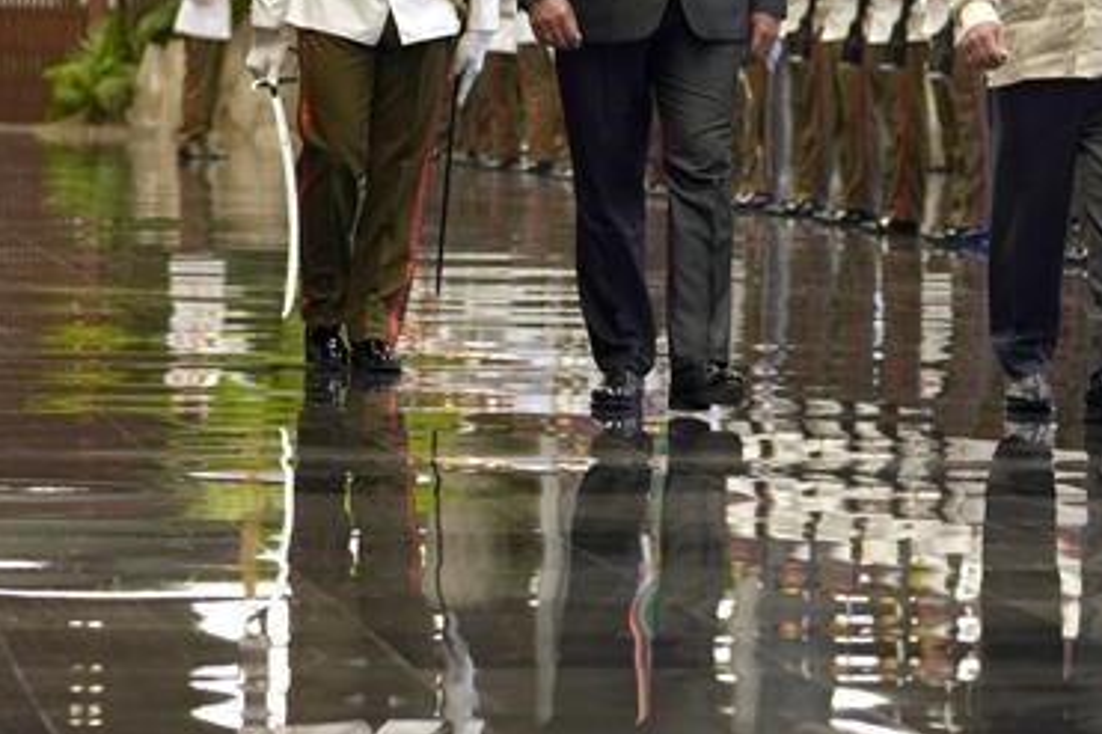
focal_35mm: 184
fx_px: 5630
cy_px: 100
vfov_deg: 7.4
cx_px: 936
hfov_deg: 11.1
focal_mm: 70
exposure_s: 1/400
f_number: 2.8
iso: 1000
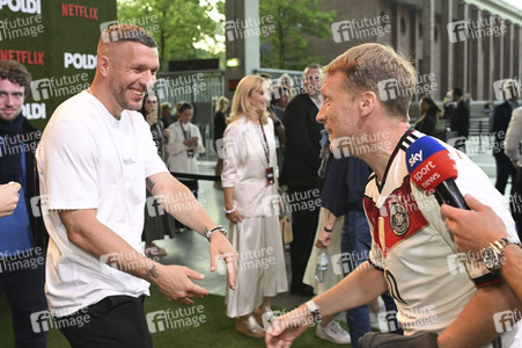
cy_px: 174
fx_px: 565
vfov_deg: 34.2
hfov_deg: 49.6
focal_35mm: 39
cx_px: 261
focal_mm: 39
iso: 1600
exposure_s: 1/250
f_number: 4.5
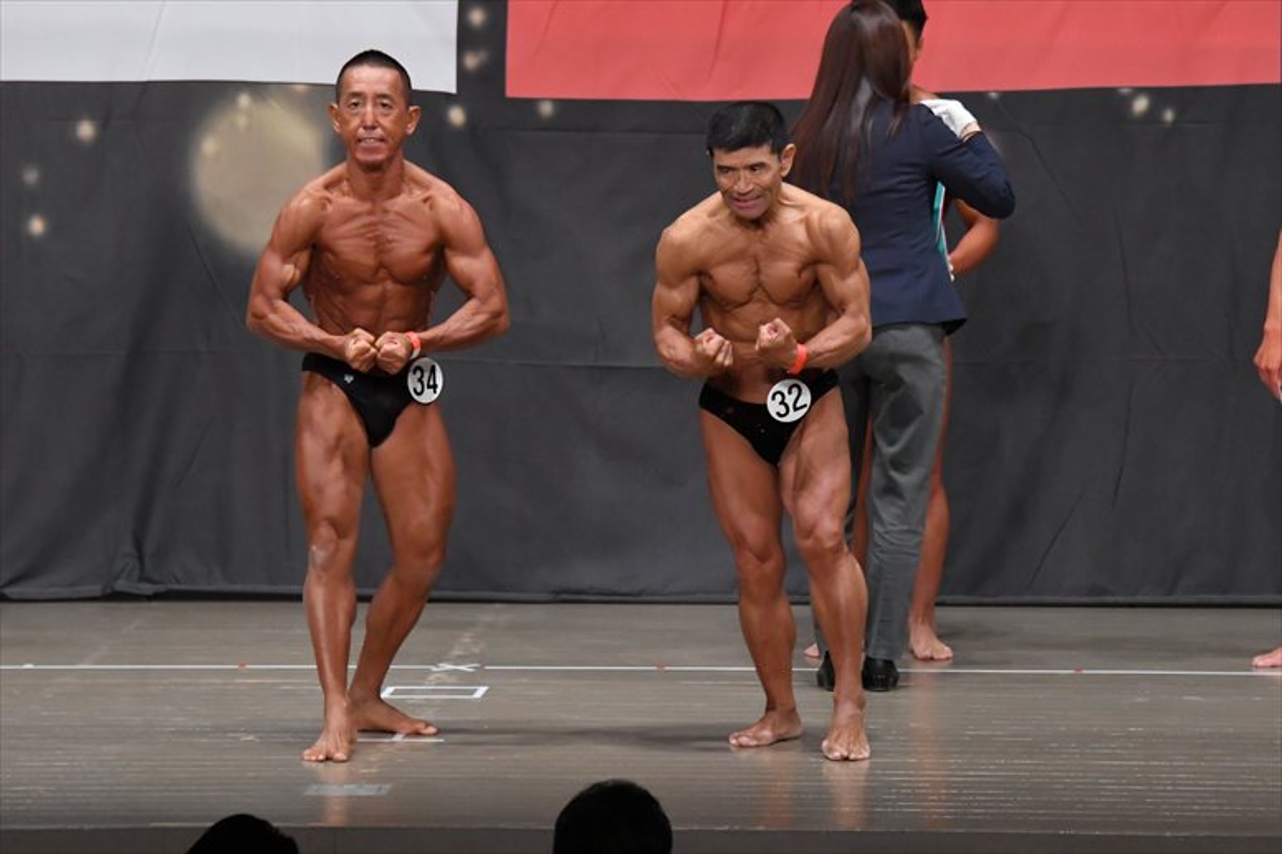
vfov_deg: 6.3
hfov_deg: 9.5
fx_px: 7724
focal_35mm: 217
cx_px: 641
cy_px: 427
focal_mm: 145
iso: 5000
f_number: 5.6
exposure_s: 1/400
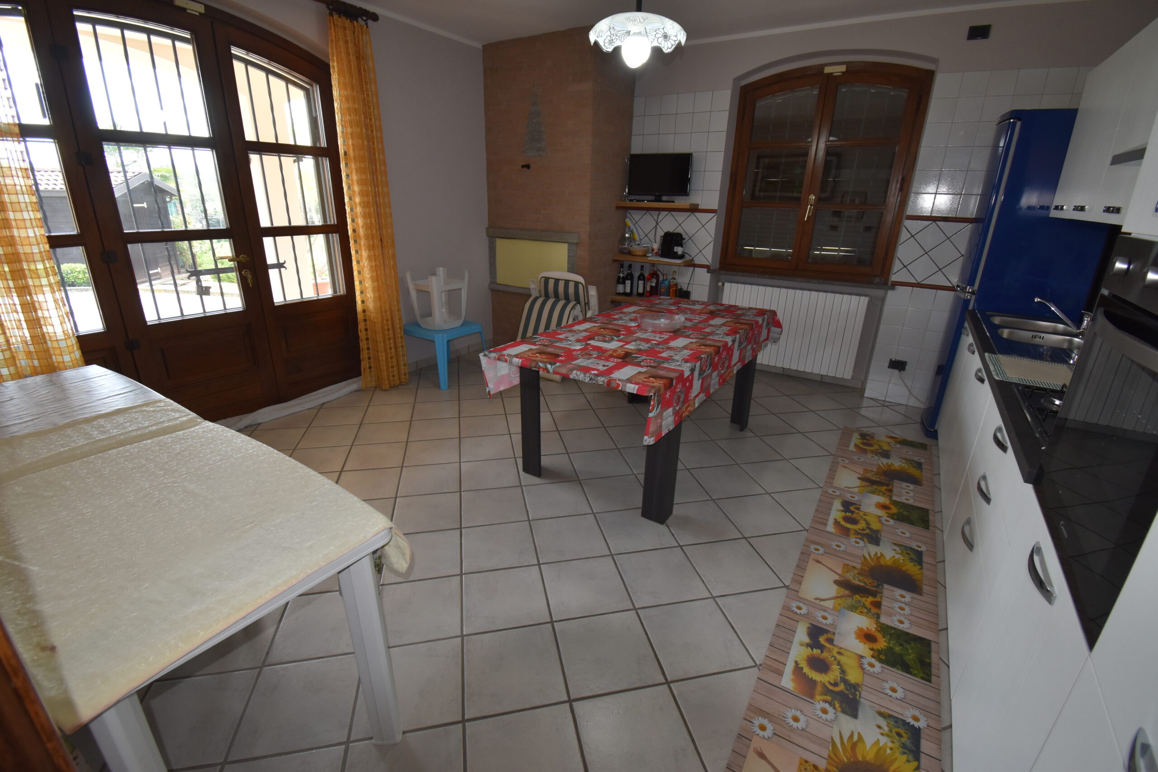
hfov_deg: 100.4
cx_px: 579
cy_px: 386
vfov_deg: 77.3
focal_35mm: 15
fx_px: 482
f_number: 5.6
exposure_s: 1/125
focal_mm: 10
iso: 560
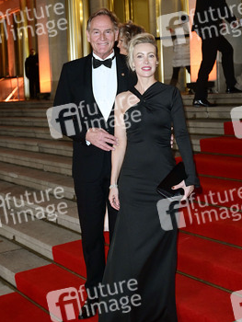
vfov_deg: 42.0
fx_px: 419
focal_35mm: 45
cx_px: 121
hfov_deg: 32.2
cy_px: 163
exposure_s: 1/160
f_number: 4.5
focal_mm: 41
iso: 5000
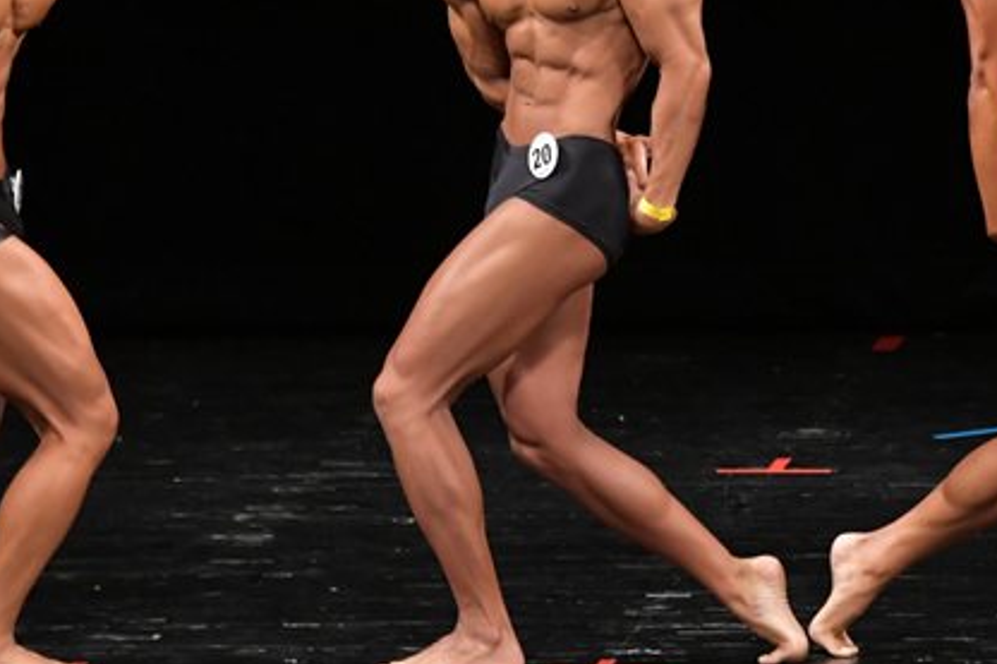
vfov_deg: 2.7
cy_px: 149
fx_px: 13924
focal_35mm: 503
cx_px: 689
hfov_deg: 4.1
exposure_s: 1/400
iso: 3200
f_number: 5.6
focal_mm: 180
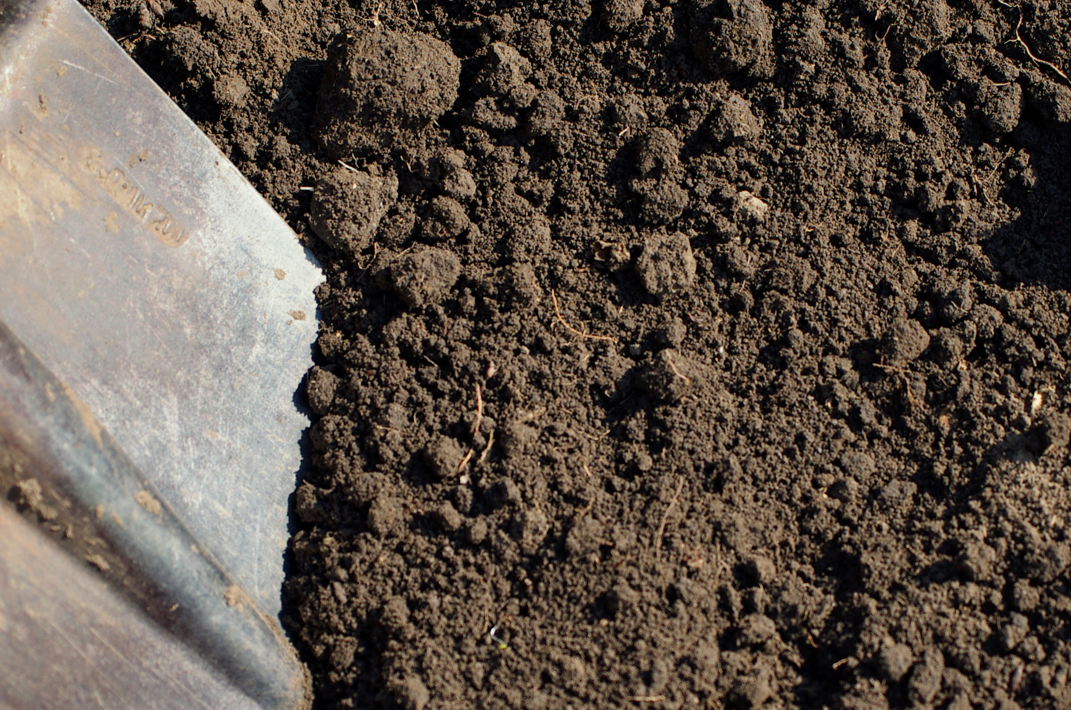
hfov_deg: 12.2
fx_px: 5018
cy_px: 478
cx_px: 538
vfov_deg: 8.1
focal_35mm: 169
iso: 100
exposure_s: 1/320
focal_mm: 55
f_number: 4
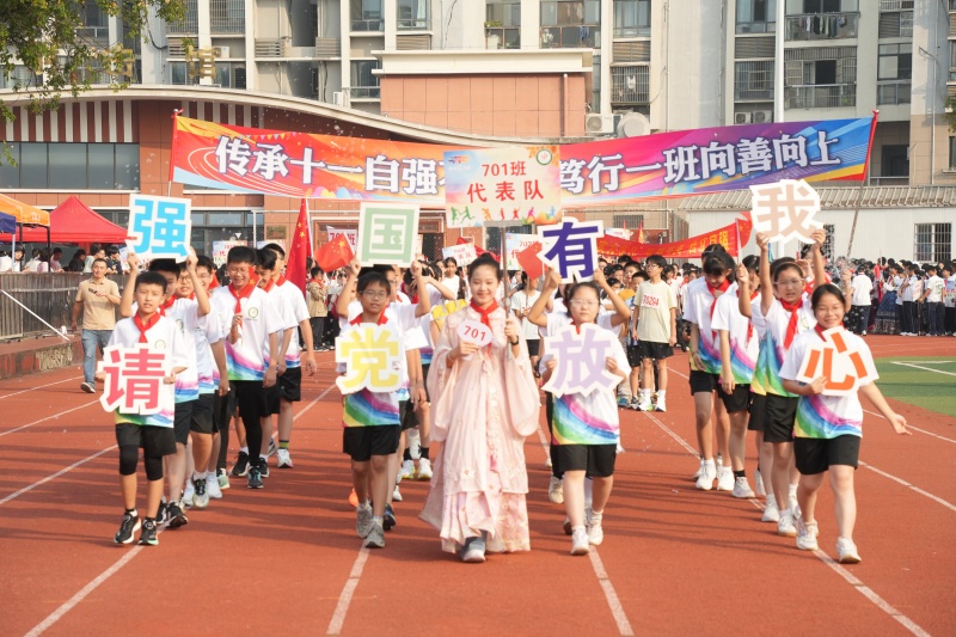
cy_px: 318
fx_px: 2602
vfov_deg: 14.0
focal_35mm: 98
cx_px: 478
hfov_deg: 20.8
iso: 800
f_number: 7.1
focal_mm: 98
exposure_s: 1/1000
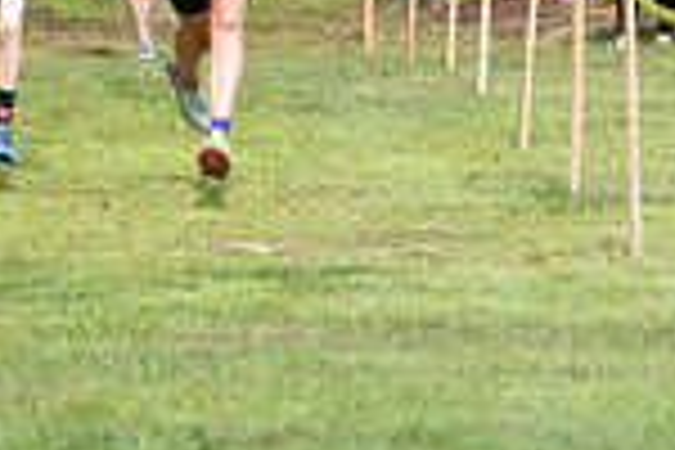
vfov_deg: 1.8
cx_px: 364
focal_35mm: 773
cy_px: 83
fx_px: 14493
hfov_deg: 2.7
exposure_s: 1/800
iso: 250
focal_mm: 200
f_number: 4.5
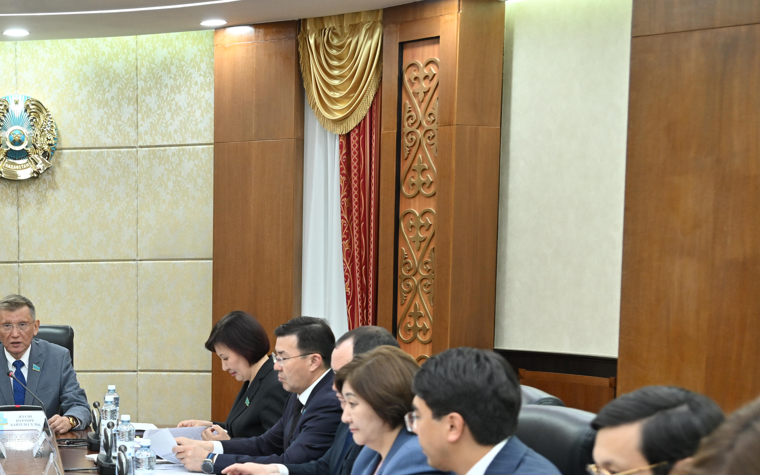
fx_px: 1533
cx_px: 17
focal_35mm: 74
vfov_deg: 17.1
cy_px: 512
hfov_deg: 26.5
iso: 800
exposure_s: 1/160
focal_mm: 35
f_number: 4
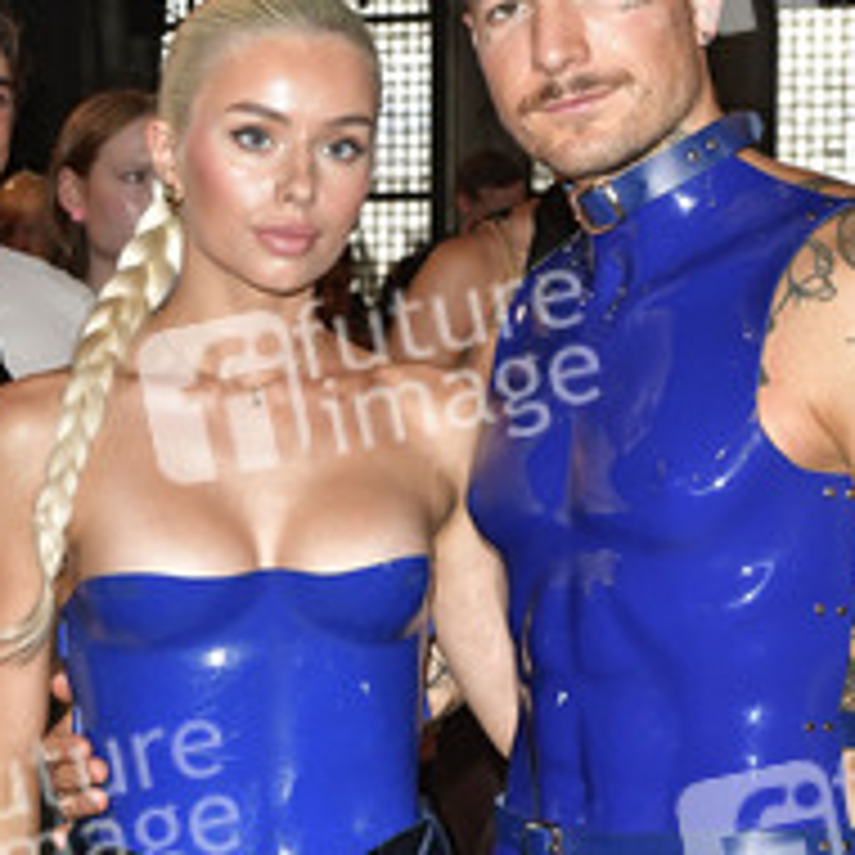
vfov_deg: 25.2
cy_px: 603
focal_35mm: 68
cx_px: 500
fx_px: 1900
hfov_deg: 25.3
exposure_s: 1/250
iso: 800
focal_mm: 32
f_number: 7.1
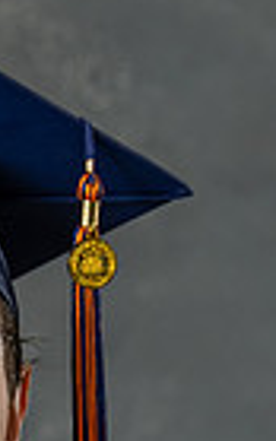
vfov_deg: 4.5
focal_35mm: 466
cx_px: -18
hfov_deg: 2.8
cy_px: 834
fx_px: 5603
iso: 200
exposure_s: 1/200
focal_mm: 64
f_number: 3.5
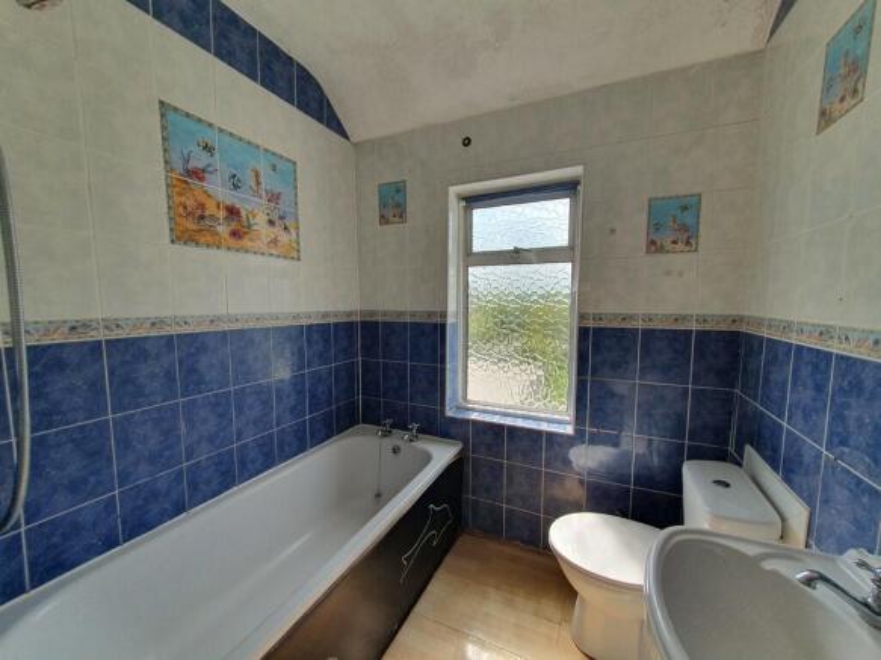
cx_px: 440
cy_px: 330
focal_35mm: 13
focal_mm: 1.8
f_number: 2.2
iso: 50
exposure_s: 1/309
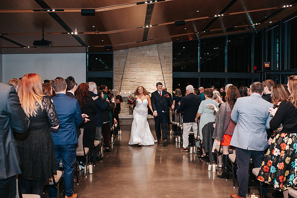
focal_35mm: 38
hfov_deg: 50.6
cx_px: 158
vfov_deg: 35.0
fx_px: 314
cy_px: 105
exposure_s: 1/200
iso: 1000
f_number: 2.8
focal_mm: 35
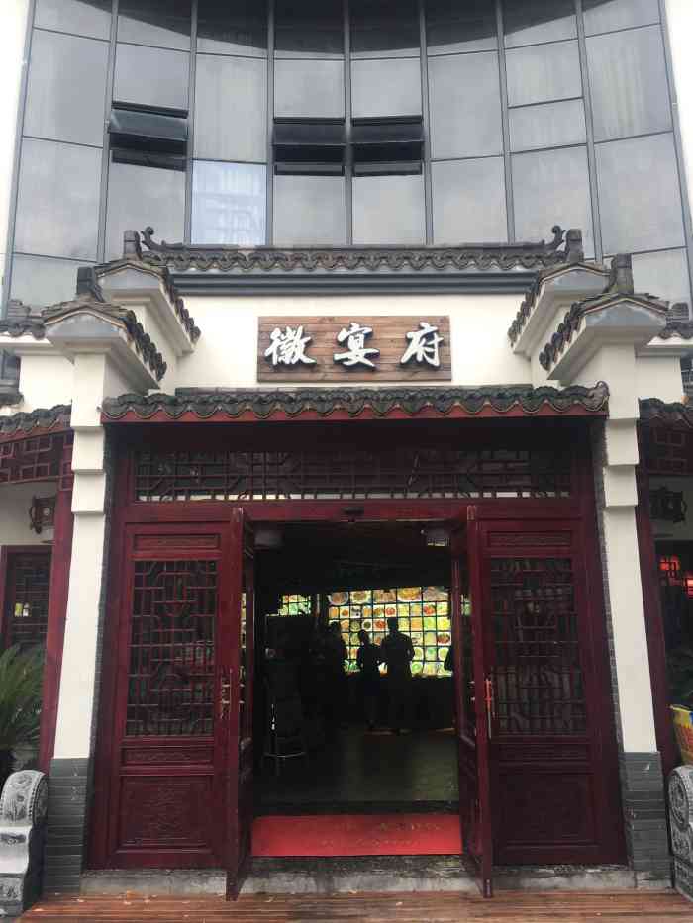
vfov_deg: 61.7
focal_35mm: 29
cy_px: 462
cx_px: 346
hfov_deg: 48.2
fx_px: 774
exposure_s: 1/113
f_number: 2.2
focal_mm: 4.15
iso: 25
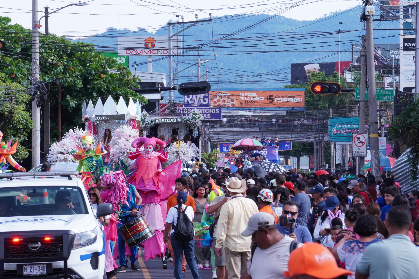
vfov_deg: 4.3
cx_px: 210
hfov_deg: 6.5
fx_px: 3677
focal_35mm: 316
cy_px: 139
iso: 800
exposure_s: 1/200
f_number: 18
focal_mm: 210
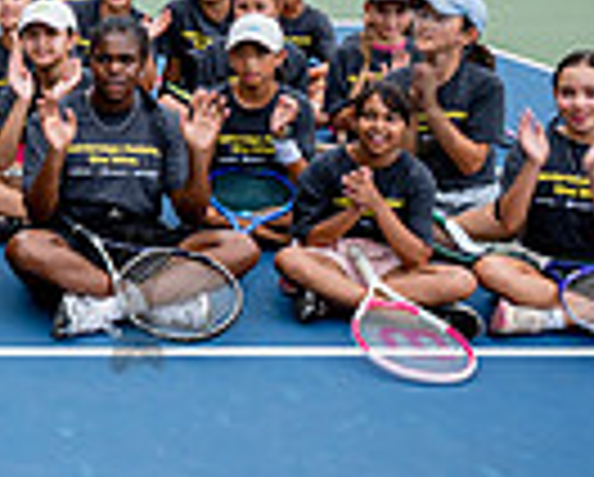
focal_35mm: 99
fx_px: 1743
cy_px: 74
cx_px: -446
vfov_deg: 15.5
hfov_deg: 16.5
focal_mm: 24
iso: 200
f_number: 7.1
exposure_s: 1/60
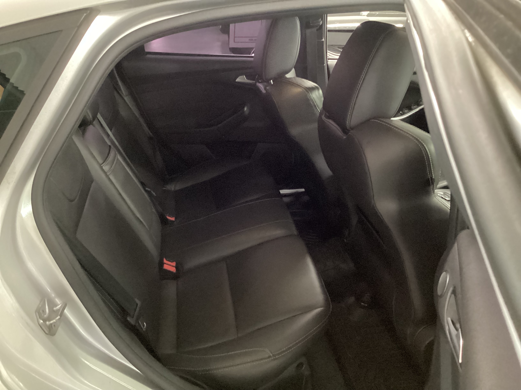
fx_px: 467
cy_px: 195
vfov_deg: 45.4
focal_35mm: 31
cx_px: 260
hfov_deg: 58.4
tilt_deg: -28.2
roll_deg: +0.3
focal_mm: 3.3
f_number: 2.4
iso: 800
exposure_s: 1/17
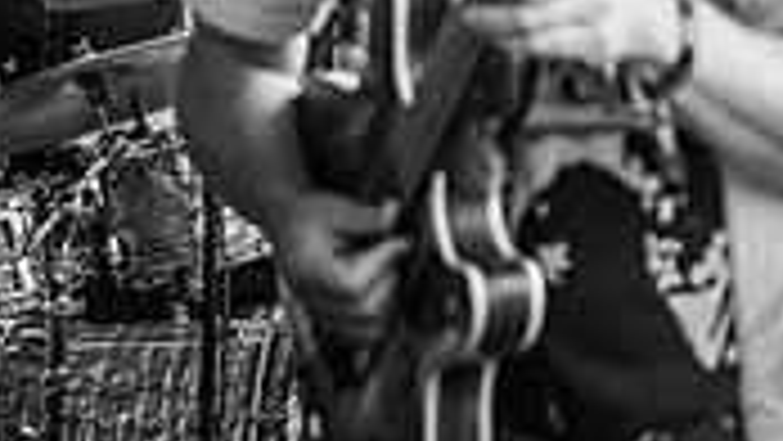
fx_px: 5067
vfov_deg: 4.9
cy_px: -326
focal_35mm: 244
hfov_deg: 8.7
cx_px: 1134
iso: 200
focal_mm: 70
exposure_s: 1/200
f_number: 4
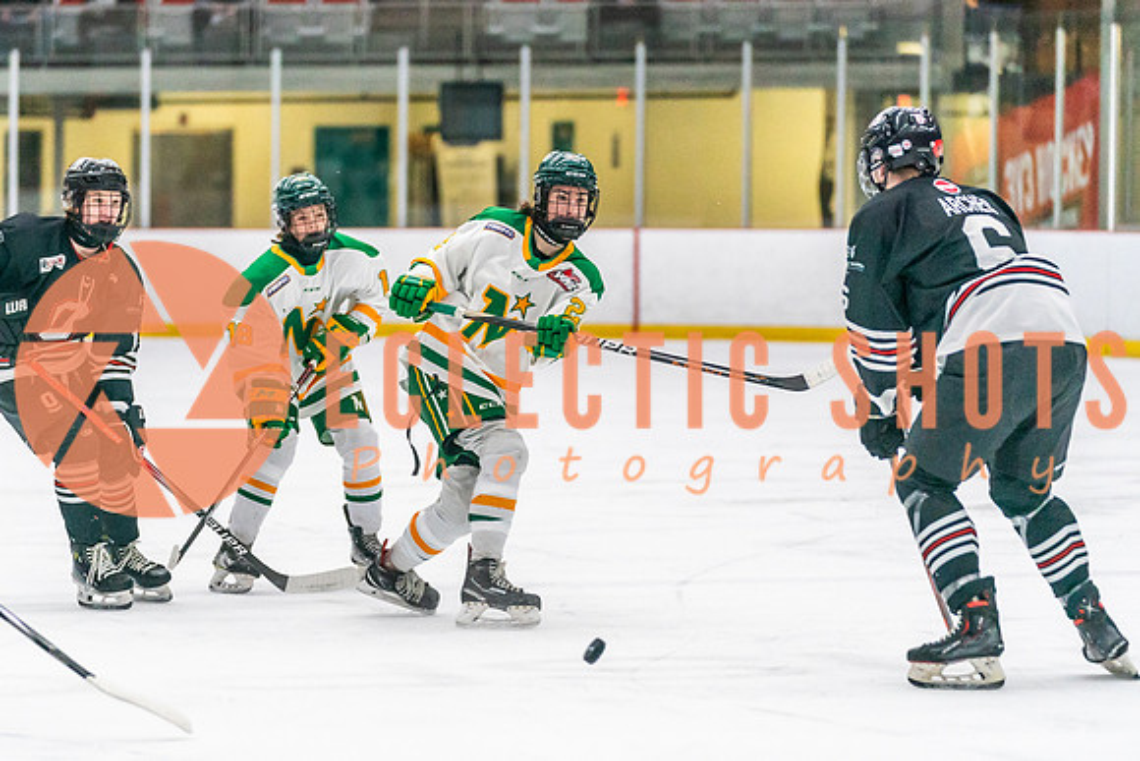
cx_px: 445
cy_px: 360
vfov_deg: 6.8
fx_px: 6382
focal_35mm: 202
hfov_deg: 10.2
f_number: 2.8
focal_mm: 137
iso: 3200
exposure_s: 1/1250
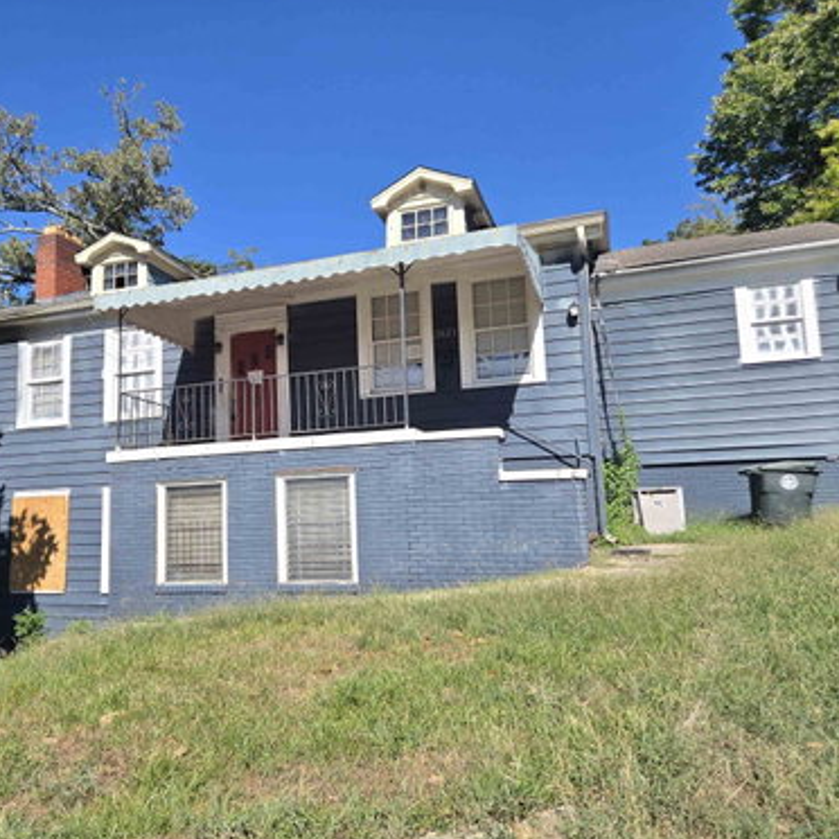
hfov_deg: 56.9
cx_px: 336
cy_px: 417
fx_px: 768
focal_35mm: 28
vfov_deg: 57.3
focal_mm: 5.4
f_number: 1.8
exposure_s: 1/1889
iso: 25
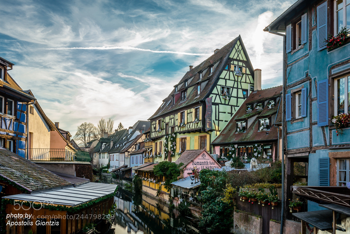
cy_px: 117
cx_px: 175
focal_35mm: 32
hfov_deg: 58.7
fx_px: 311
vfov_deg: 41.1
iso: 160
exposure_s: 1/80
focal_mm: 32
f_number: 11
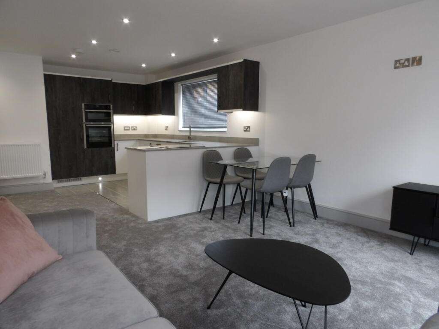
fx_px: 304
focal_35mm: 24
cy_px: 164
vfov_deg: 56.8
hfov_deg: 71.6
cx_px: 220
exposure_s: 1/26
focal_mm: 4.3
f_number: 4.1
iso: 200
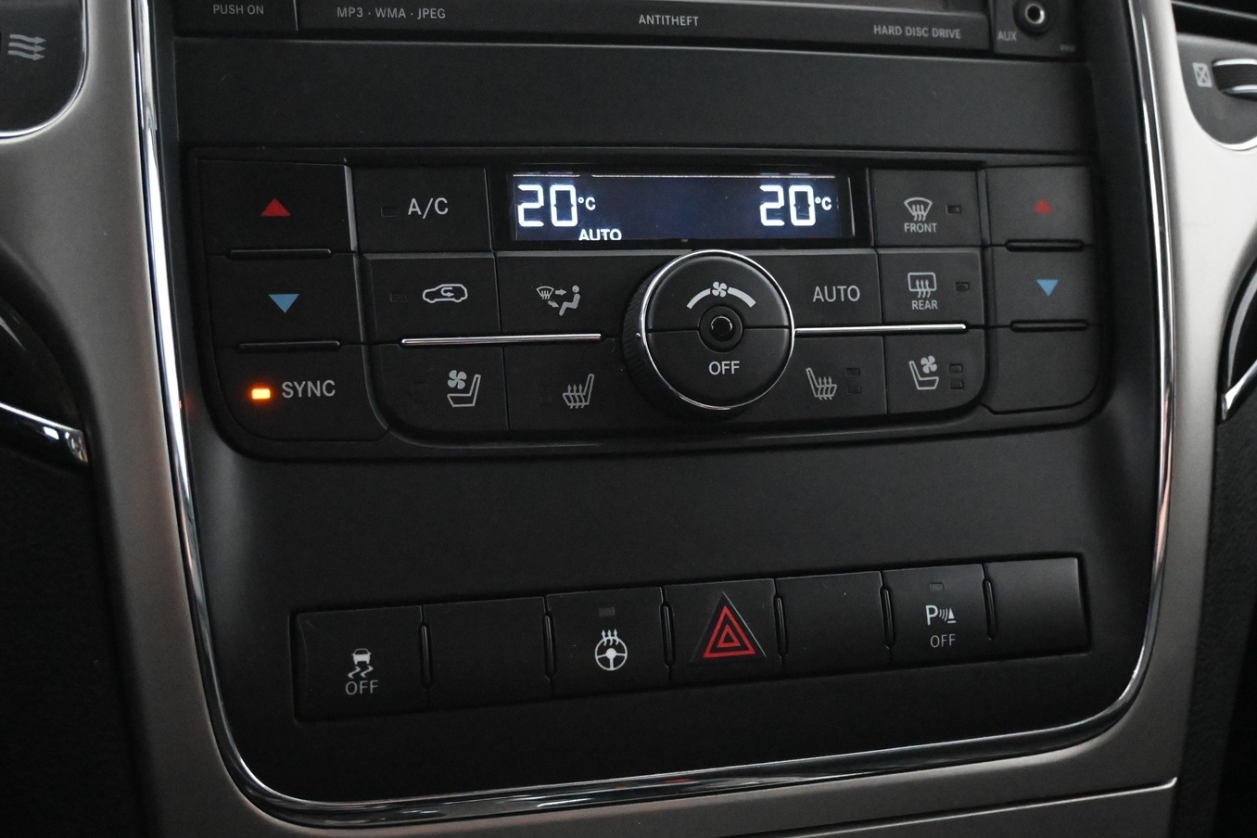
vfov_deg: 30.6
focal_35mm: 44
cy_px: 438
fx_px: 1533
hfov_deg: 44.6
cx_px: 643
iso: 10000
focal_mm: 24.5
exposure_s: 1/40
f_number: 4.2
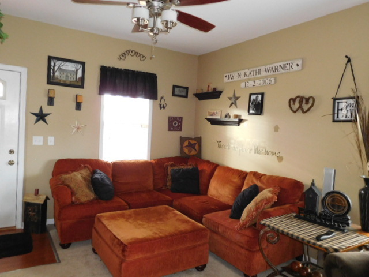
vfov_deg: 54.9
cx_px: 184
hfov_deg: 69.4
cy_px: 138
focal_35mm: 25
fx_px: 266
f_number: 3.4
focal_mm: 4.5
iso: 400
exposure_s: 1/8
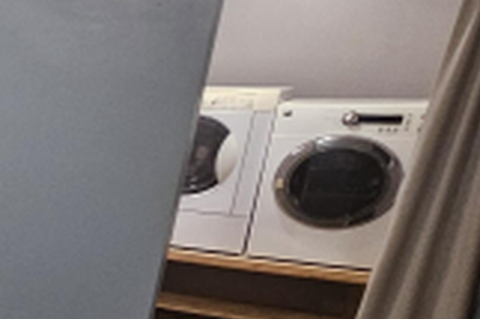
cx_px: -446
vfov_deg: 23.2
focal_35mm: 56
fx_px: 746
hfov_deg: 20.3
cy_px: 313
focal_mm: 2.2
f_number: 2.2
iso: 400
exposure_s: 1/30
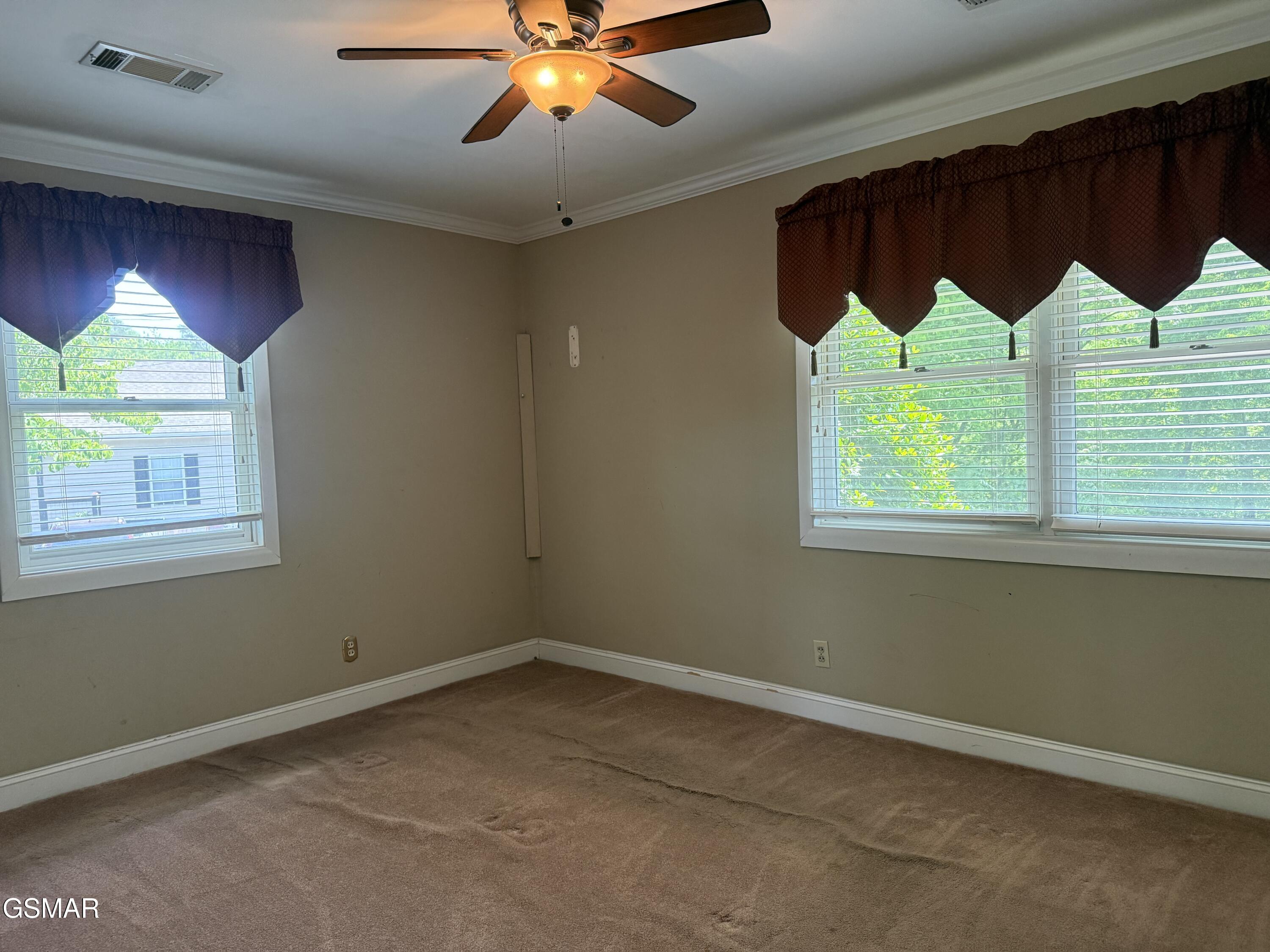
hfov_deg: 71.6
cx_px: 635
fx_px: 881
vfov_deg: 56.8
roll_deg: +1.8
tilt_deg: -2.9
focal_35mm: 24
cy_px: 476
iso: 400
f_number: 1.78
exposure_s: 1/120
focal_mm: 6.76
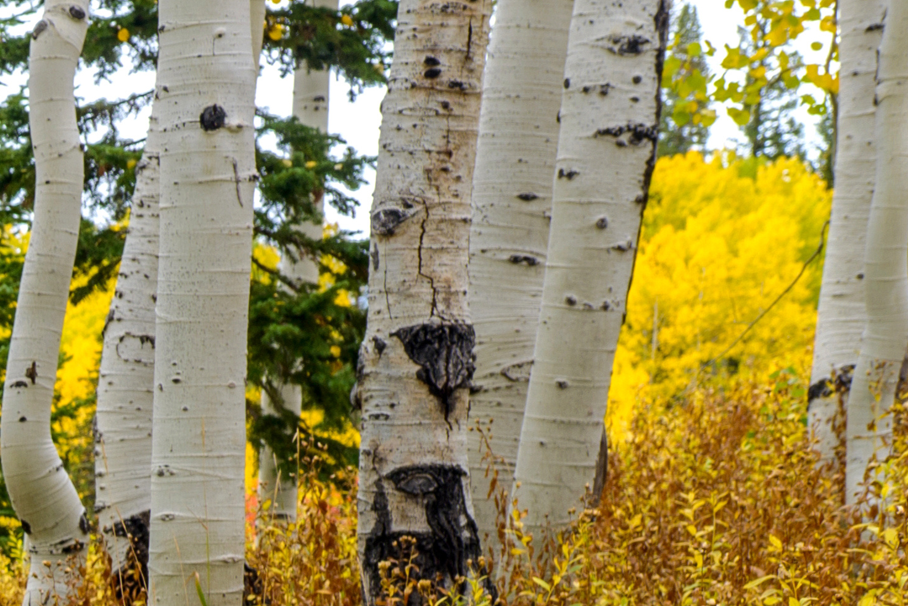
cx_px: -1281
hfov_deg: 10.2
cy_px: 1034
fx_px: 4414
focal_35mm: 175
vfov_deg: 7.6
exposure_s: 1/6
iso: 50
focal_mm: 35
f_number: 8
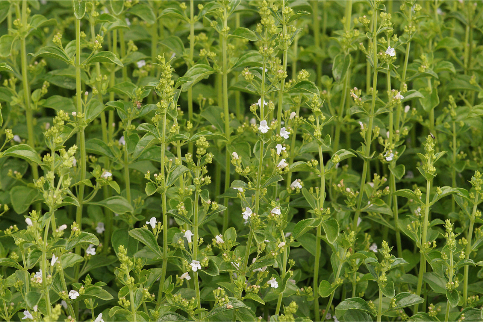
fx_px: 2012
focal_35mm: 150
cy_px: 161
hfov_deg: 13.7
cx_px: 242
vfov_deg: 9.1
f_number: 11
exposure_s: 1/160
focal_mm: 100
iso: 400
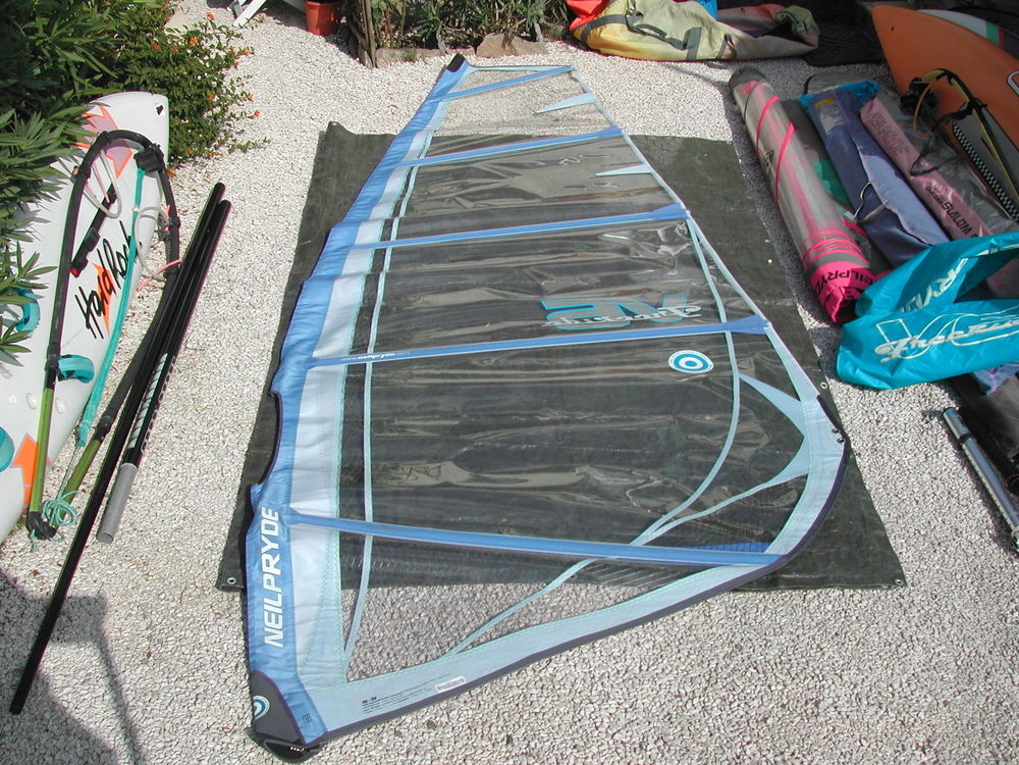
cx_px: 510
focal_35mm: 38
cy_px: 382
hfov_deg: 49.0
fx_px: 1119
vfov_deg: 37.7
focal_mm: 8
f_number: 7.6
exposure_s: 1/413
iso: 100
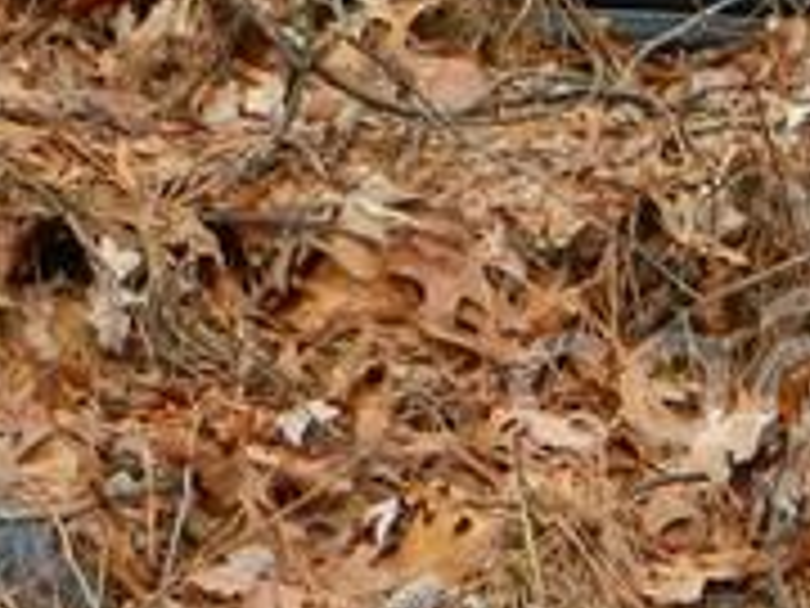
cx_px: -446
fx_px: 9313
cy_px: -1031
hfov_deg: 4.9
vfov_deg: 3.7
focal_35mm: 398
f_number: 4
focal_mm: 12.6
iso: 80
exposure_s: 1/200
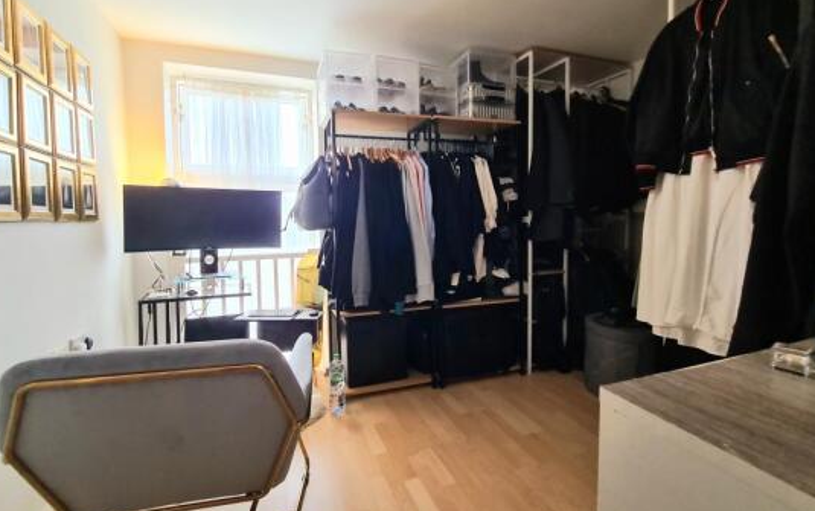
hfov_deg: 101.4
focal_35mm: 15
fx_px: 333
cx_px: 400
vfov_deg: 74.6
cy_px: 228
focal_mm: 2.22
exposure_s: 1/100
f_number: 2.2
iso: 125
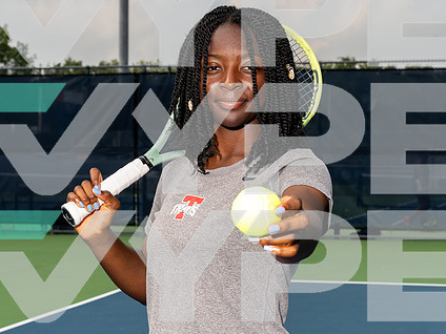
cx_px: 224
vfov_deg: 16.1
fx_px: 1185
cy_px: 139
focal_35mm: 92
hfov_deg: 21.3
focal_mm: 70
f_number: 11
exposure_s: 1/250
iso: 100
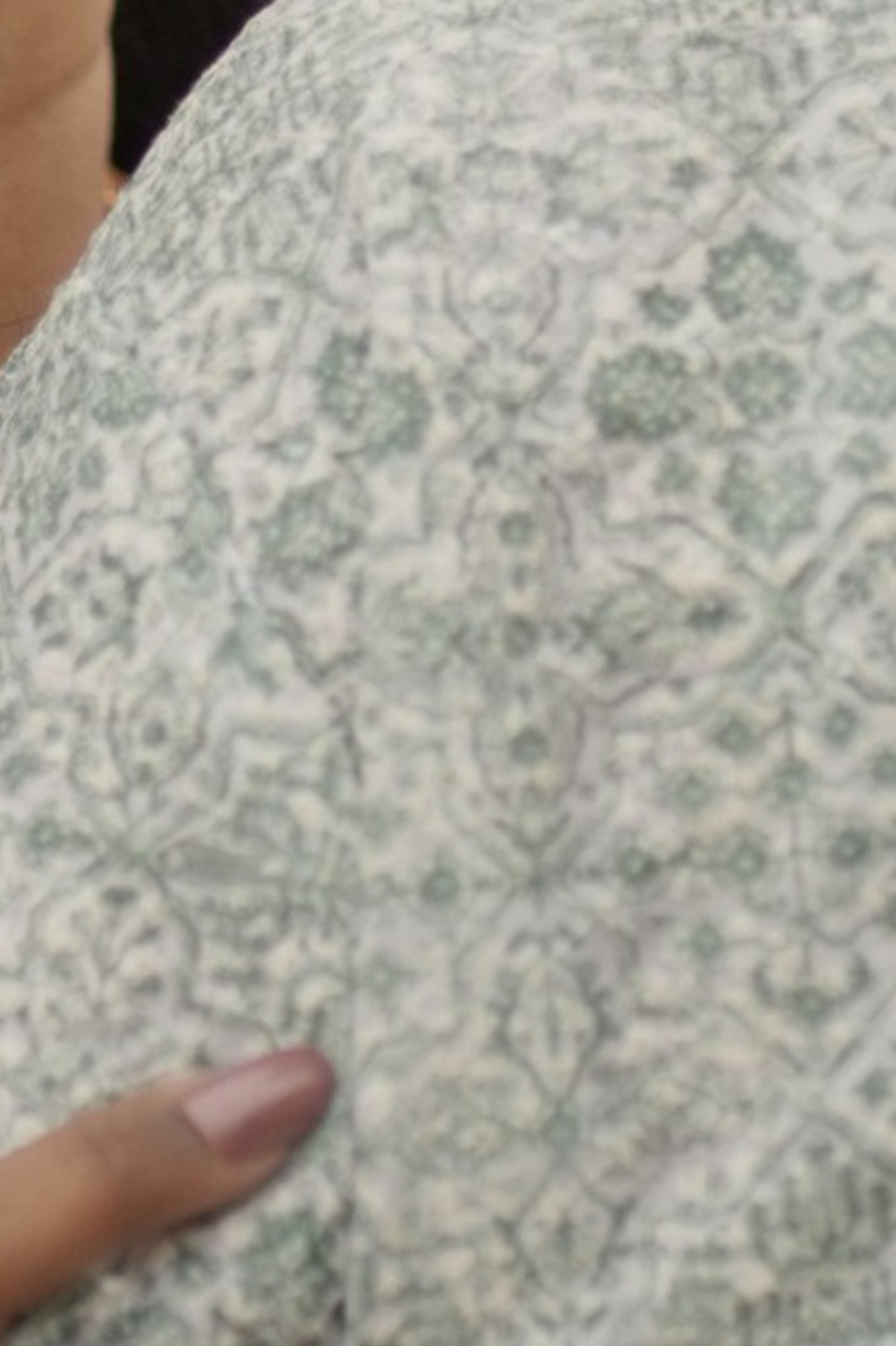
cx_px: 13
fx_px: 20058
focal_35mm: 537
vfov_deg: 3.8
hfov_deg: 2.6
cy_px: -646
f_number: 2.2
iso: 200
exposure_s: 1/800
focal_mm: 85
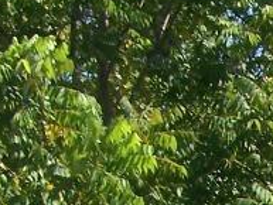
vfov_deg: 5.2
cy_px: 380
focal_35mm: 284
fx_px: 2241
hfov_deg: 6.6
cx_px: 646
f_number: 4
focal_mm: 6.3
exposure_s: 1/320
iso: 64
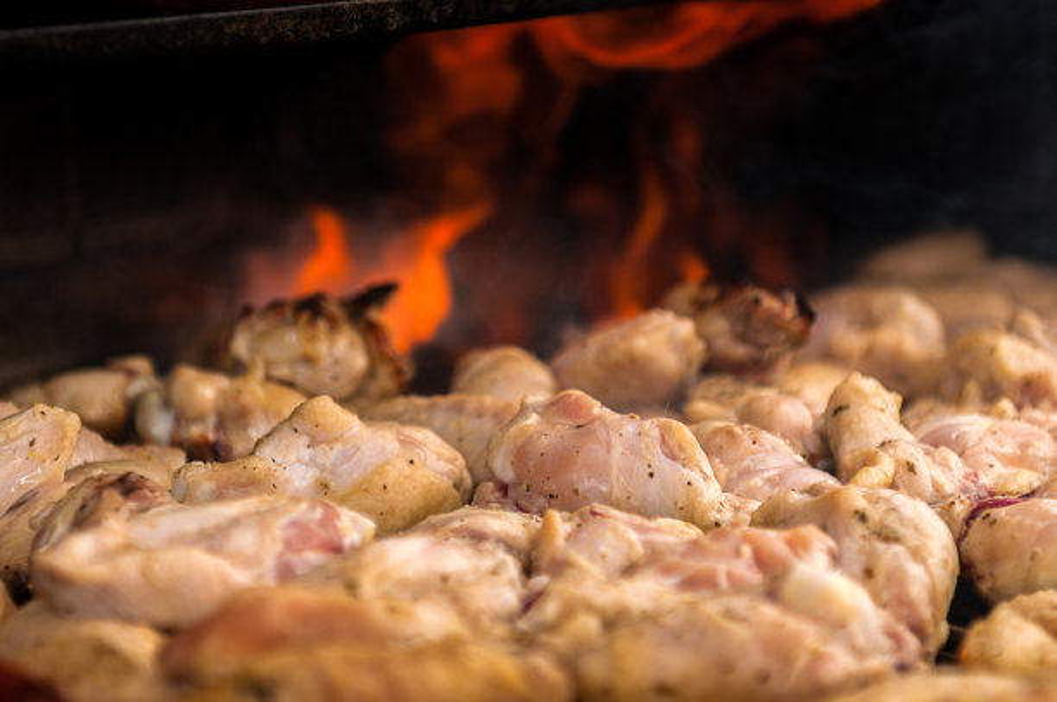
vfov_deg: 13.8
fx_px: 2902
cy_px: 351
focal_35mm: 99
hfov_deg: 20.6
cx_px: 528
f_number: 3.5
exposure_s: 1/250
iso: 200
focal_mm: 66
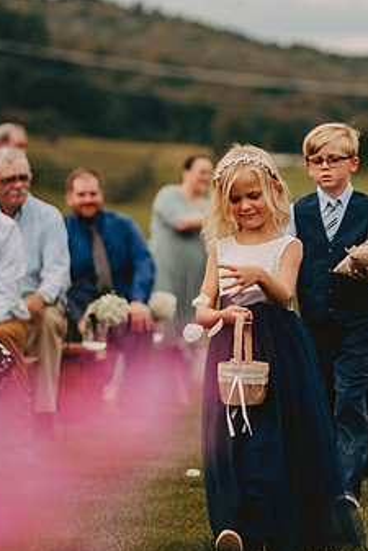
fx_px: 3293
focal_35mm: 215
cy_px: 287
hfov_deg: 6.4
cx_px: 267
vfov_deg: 9.6
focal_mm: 125
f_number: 2.8
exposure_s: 1/1600
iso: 200
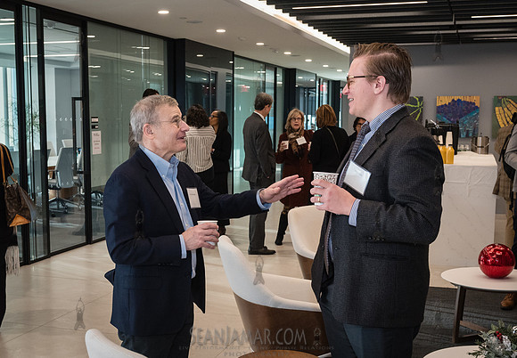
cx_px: 222
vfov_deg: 27.6
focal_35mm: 50
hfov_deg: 39.0
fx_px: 729
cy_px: 219
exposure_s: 1/160
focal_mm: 34
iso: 2000
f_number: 5
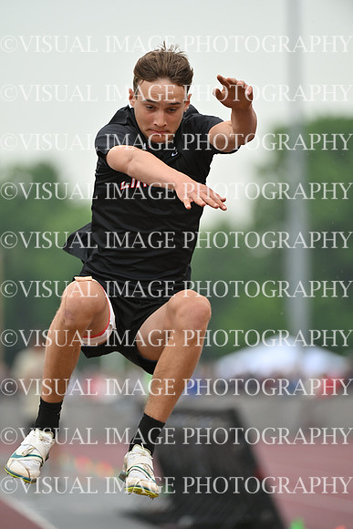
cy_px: 264
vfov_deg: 6.2
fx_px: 4850
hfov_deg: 4.2
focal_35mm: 330
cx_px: 176
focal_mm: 330
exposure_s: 1/1600
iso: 800
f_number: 4
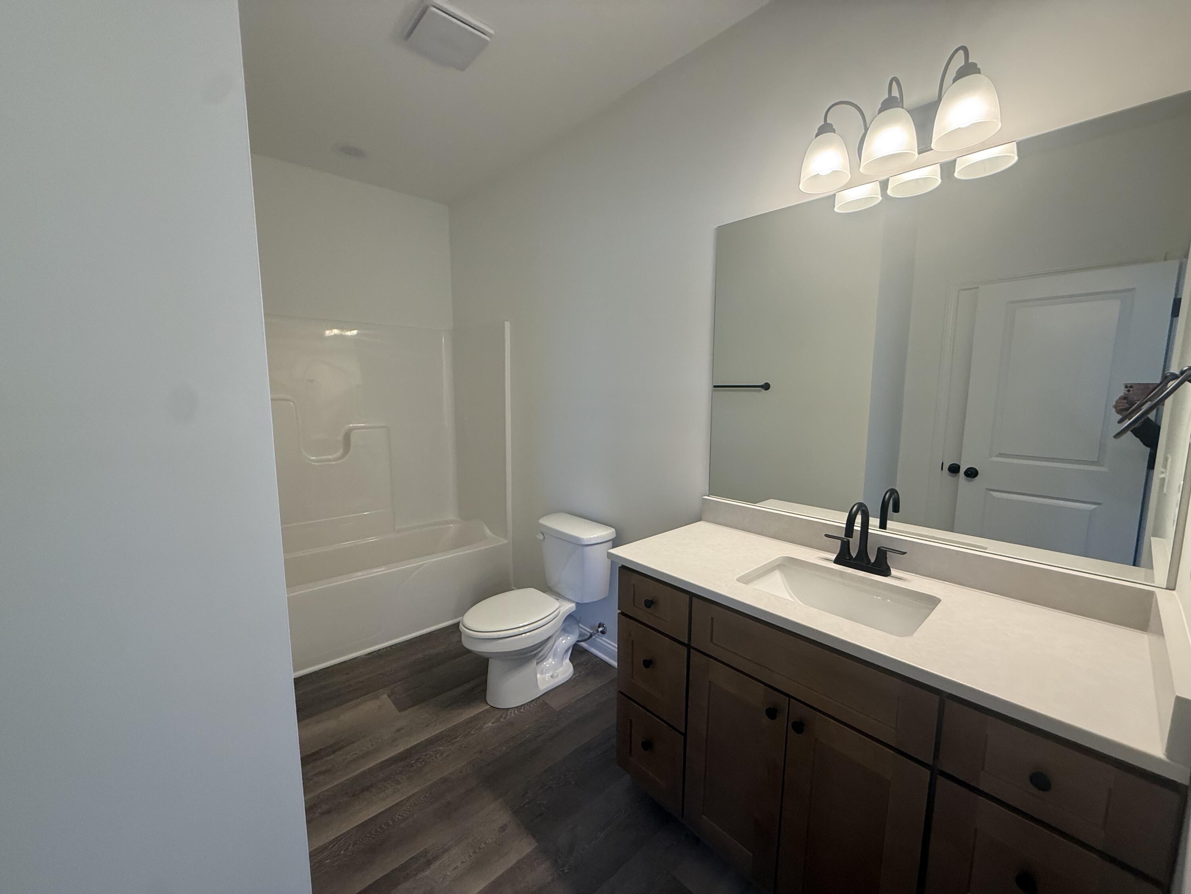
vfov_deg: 85.7
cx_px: 596
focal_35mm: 14
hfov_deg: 102.1
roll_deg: +0.2
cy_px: 447
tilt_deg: -6.7
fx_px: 482
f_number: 2.2
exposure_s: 1/120
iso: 200
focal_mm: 2.22
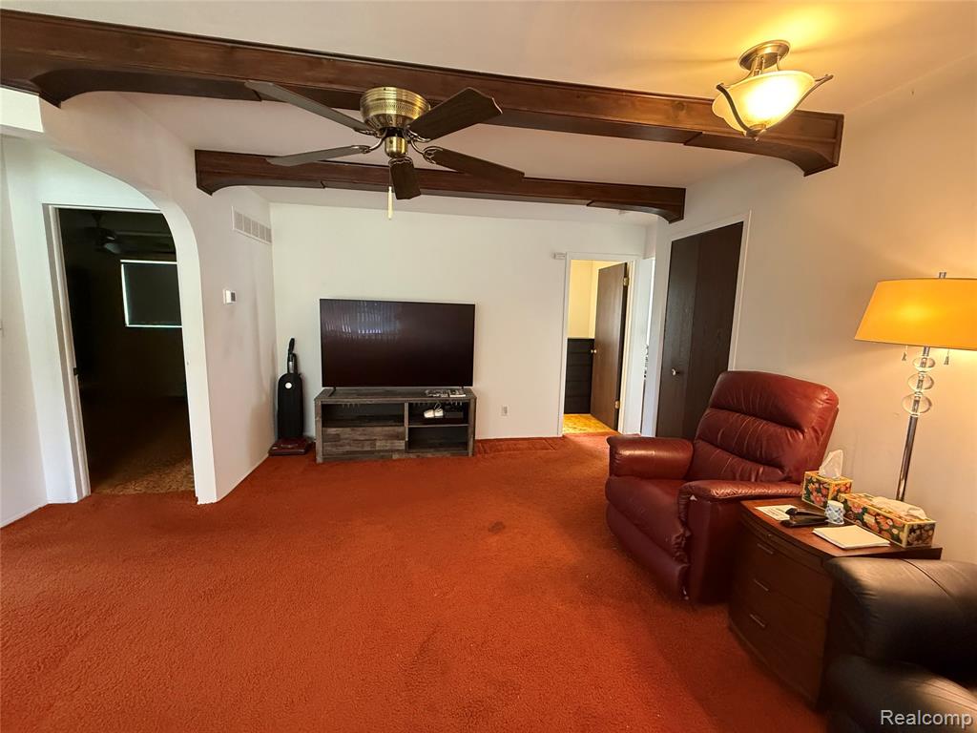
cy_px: 366
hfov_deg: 102.1
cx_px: 488
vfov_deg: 85.7
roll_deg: -1.3
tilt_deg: -6.9
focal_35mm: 14
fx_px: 395
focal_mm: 2.22
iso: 640
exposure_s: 1/60
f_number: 2.2
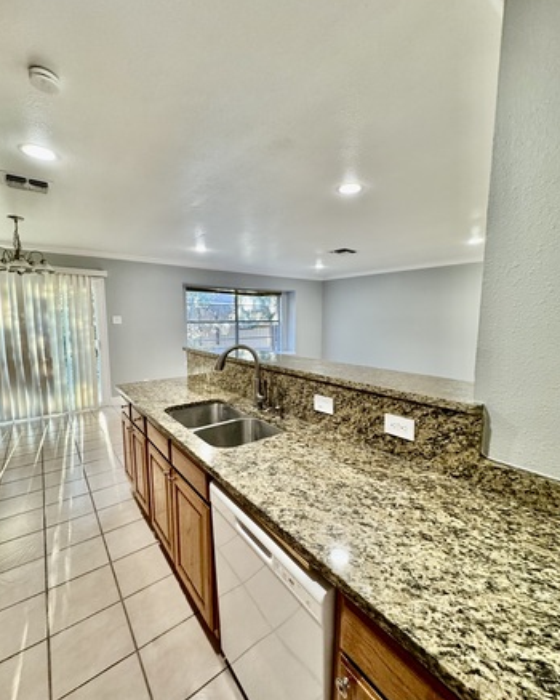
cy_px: 354
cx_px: 277
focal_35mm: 15
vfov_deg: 96.8
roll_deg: +2.1
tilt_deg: -6.8
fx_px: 311
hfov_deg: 84.1
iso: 320
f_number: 2.2
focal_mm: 2.22
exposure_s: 1/120
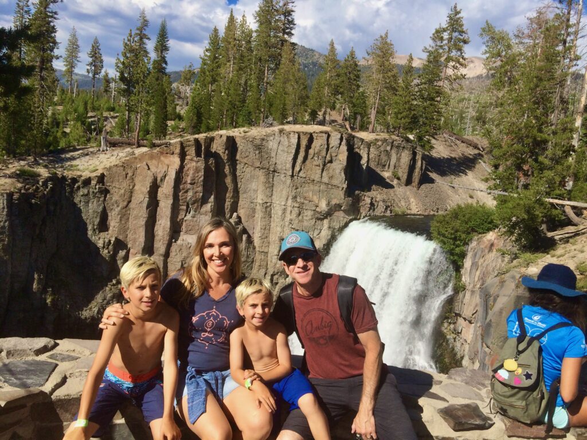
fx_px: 492
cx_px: 294
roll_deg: -6.5
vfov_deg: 48.2
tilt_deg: -10.4
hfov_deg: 61.7
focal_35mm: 29
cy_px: 220
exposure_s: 1/2740
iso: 32
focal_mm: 4.15
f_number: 2.2
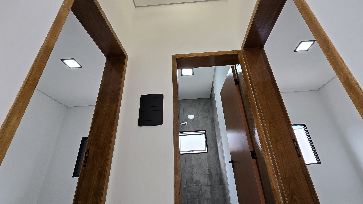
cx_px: 175
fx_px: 144
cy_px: 87
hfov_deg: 103.0
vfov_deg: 70.2
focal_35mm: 15
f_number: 2.2
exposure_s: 1/120
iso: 64
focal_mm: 2.2
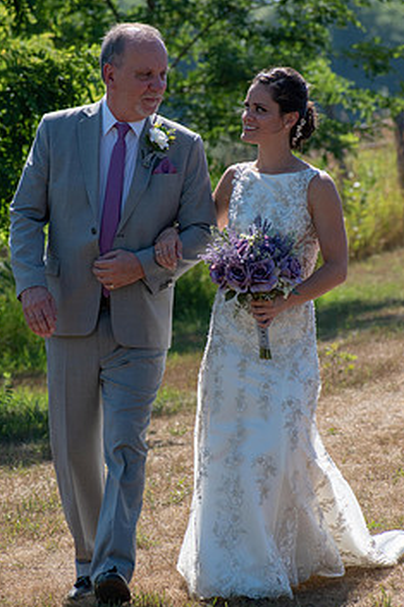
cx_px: 179
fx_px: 4836
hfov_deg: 4.8
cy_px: 330
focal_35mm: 287
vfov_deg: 7.2
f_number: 5.6
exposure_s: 1/2000
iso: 360
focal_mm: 150
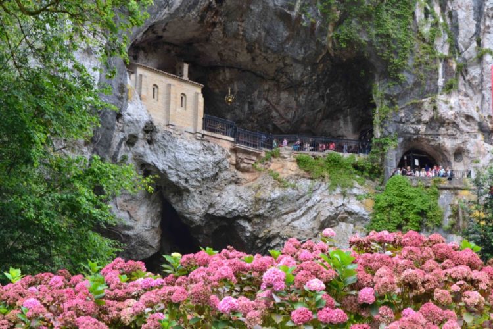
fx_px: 863
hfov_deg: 31.9
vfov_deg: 21.6
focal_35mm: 63
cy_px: 164
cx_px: 246
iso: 400
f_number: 8
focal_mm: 42
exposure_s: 1/60
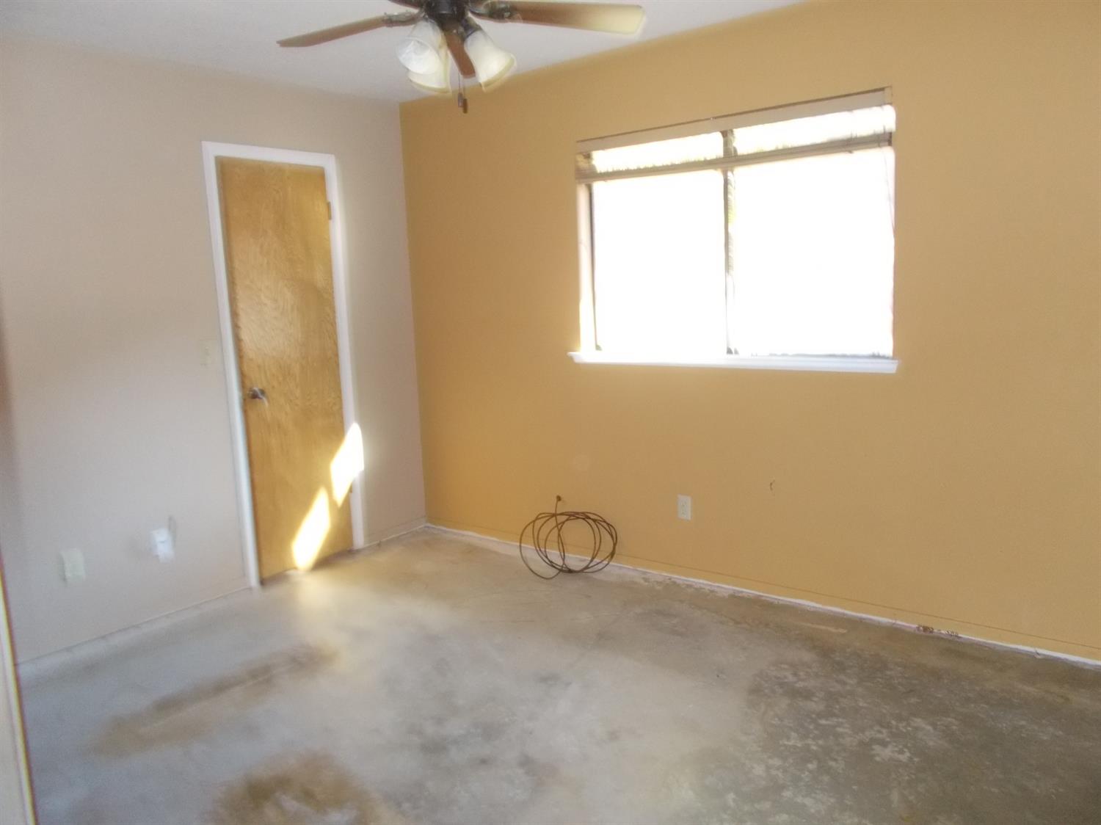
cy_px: 412
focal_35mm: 26
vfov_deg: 53.0
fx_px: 827
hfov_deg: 67.3
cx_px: 550
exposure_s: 1/25
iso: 360
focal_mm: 4.6
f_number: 3.2
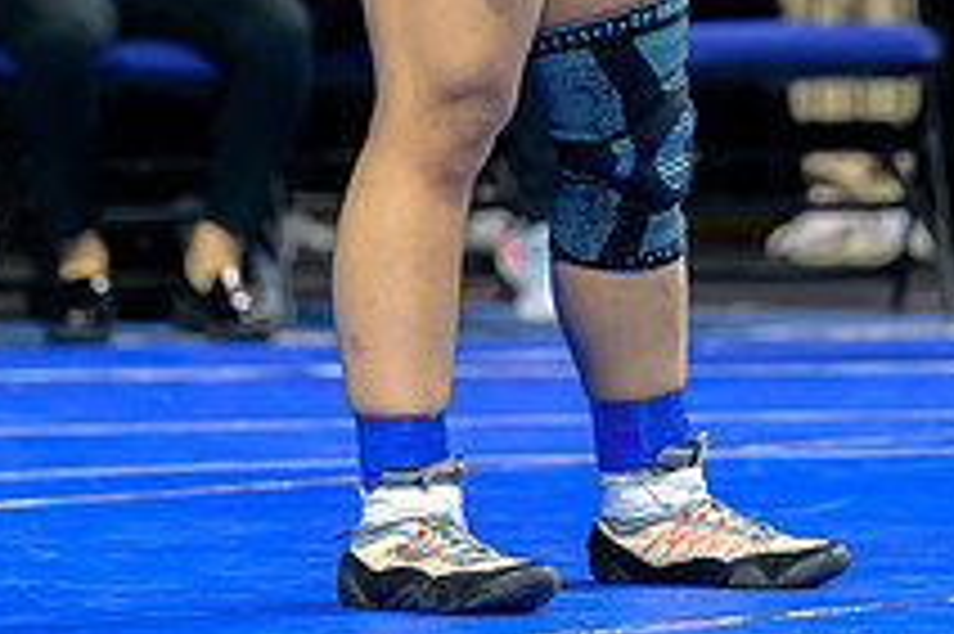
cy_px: -198
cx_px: 516
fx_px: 10724
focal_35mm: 405
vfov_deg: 3.4
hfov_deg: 5.1
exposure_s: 1/800
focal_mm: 115
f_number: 2.8
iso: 2500
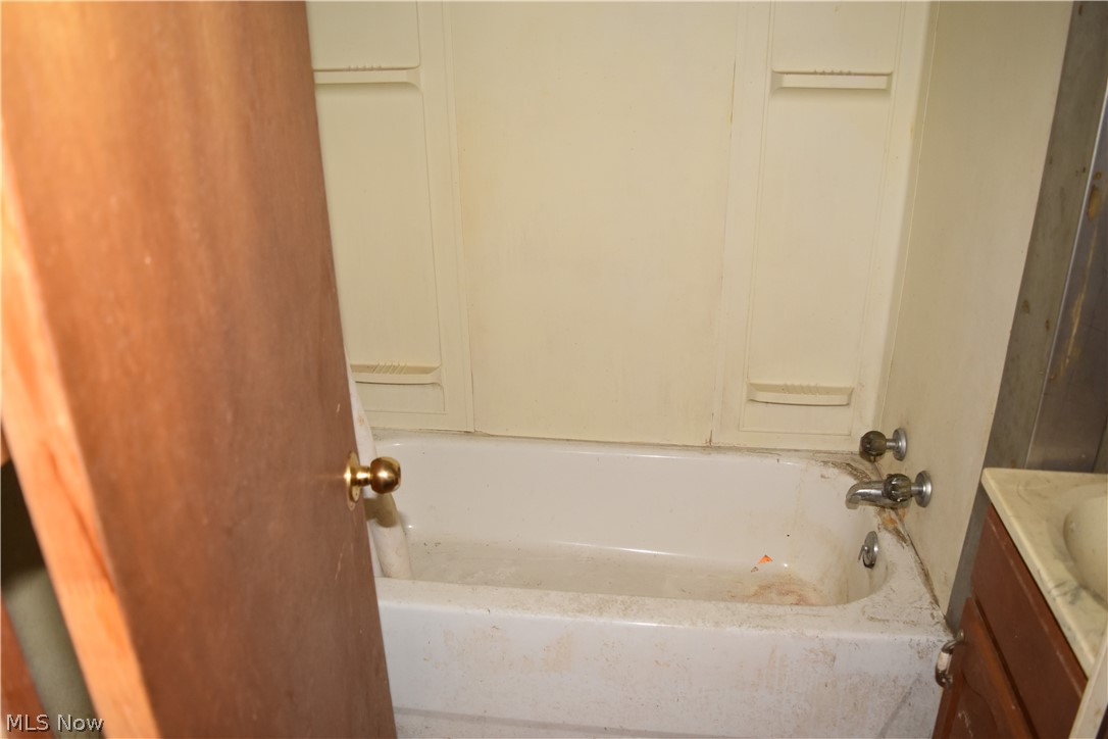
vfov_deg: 47.9
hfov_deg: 67.4
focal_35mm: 27
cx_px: 554
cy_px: 370
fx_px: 831
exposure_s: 1/60
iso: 800
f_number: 3.5
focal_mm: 18
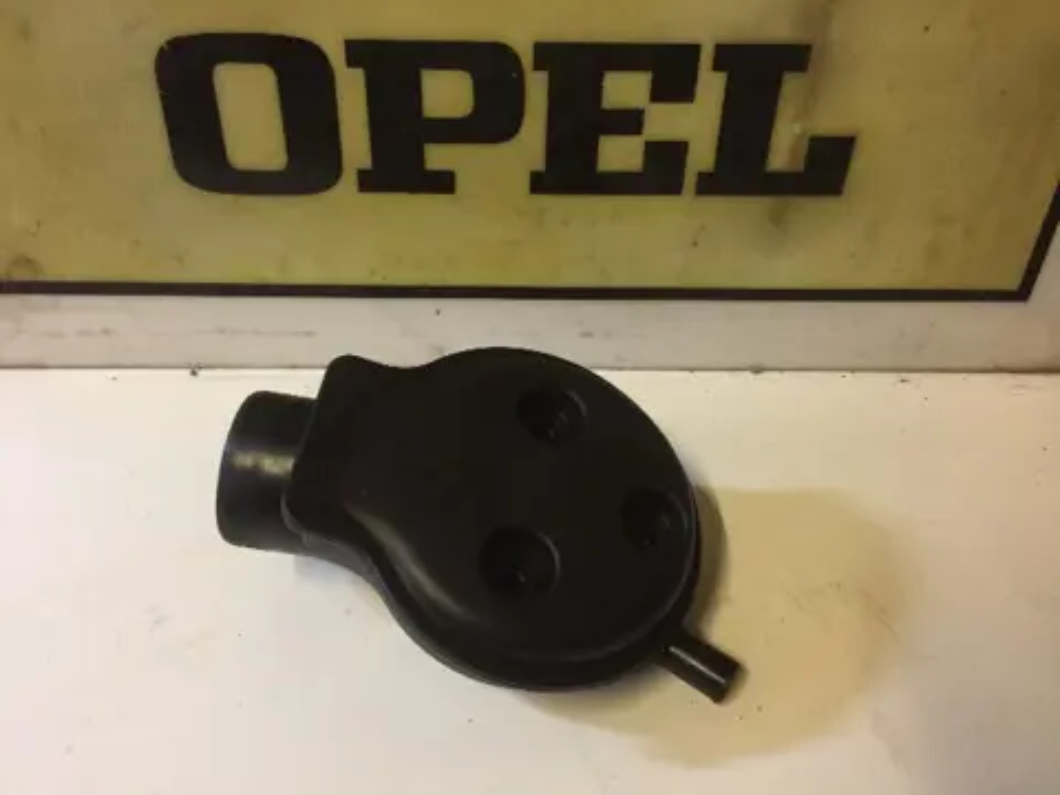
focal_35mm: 29
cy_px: 398
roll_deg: -4.7
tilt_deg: -42.6
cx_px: 530
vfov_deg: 48.2
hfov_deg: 61.7
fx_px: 888
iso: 250
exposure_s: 1/25
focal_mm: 4.15
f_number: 2.2
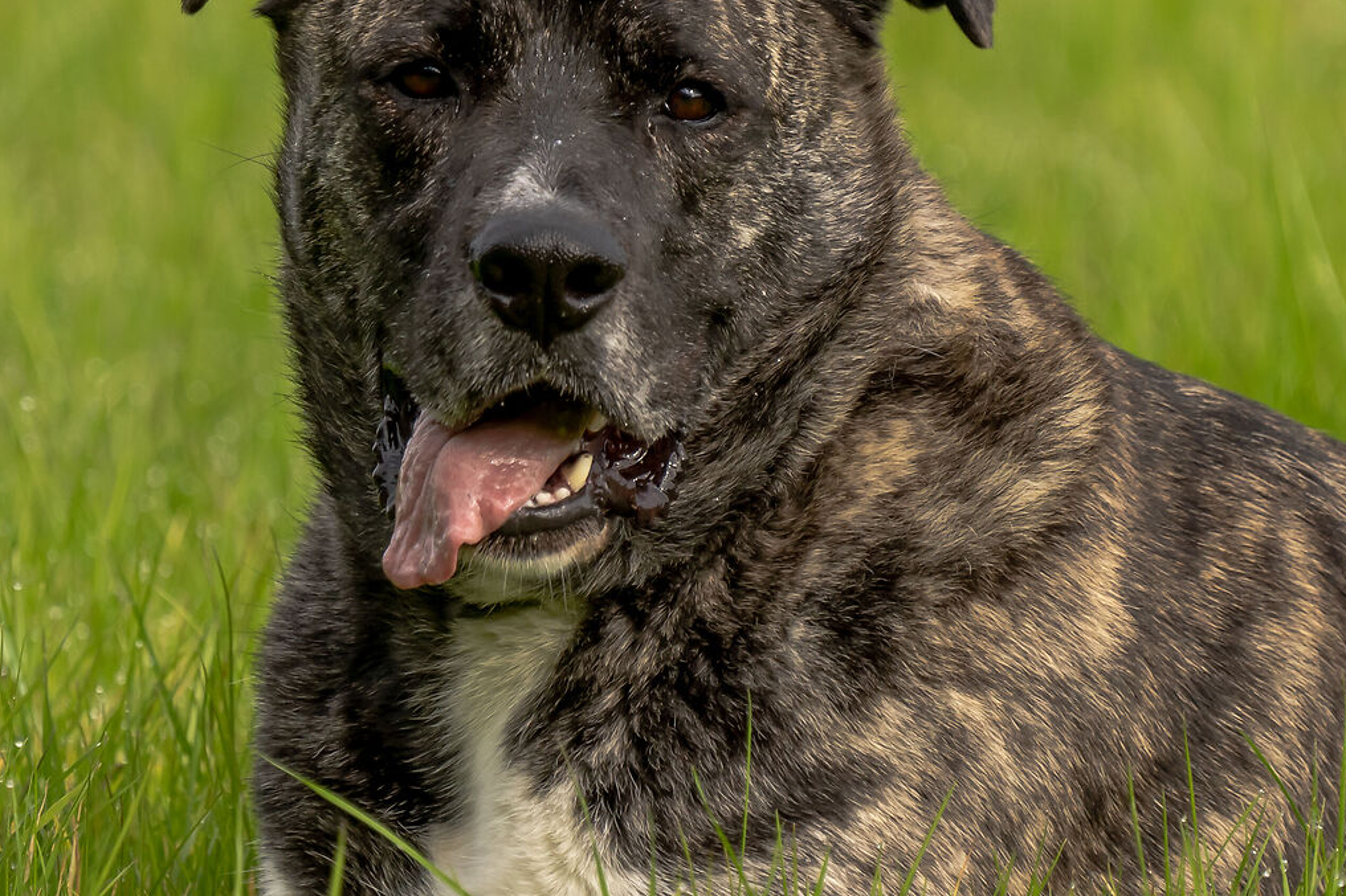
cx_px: 420
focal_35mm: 1417
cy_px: 443
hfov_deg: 1.5
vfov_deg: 1.0
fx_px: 52968
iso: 640
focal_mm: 600
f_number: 6.3
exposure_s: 1/800
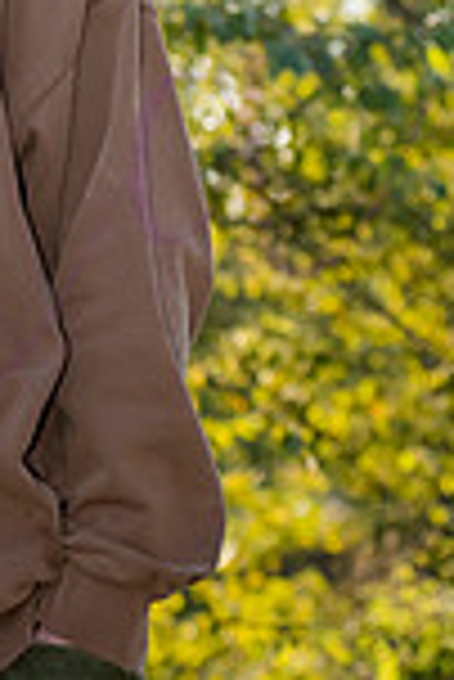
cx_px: -211
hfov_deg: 5.7
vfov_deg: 8.6
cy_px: -122
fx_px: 4492
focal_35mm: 238
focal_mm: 80
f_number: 5
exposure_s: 1/400
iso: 400
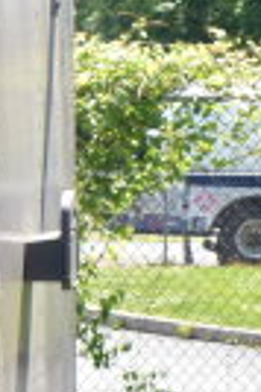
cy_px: 320
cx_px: -434
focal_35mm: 215
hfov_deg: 6.0
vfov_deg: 9.5
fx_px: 2349
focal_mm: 21
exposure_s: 1/200
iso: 200
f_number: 7.1
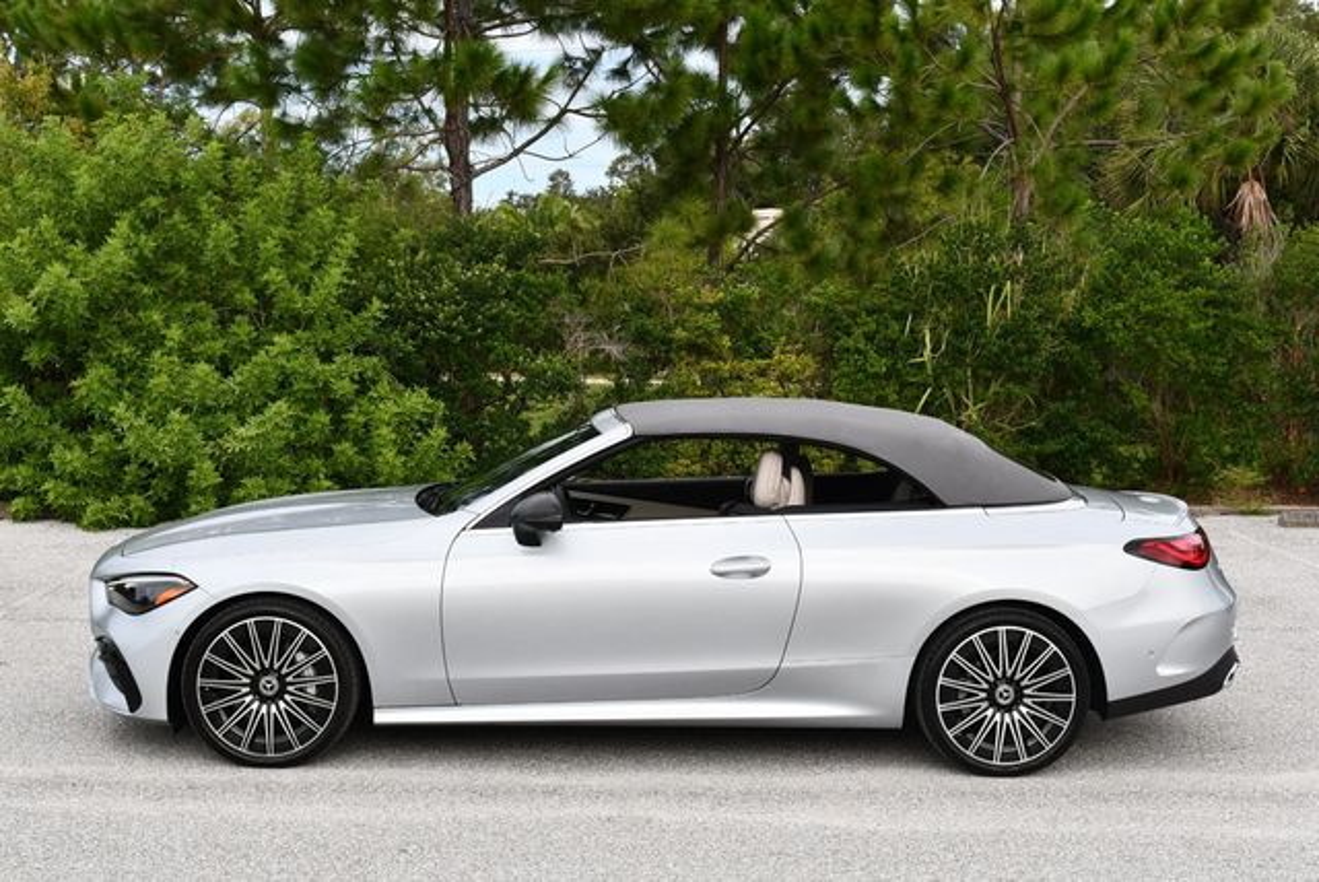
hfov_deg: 38.2
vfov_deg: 26.0
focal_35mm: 52
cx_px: 660
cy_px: 441
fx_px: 1907
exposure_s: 1/250
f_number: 8
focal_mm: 26
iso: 180
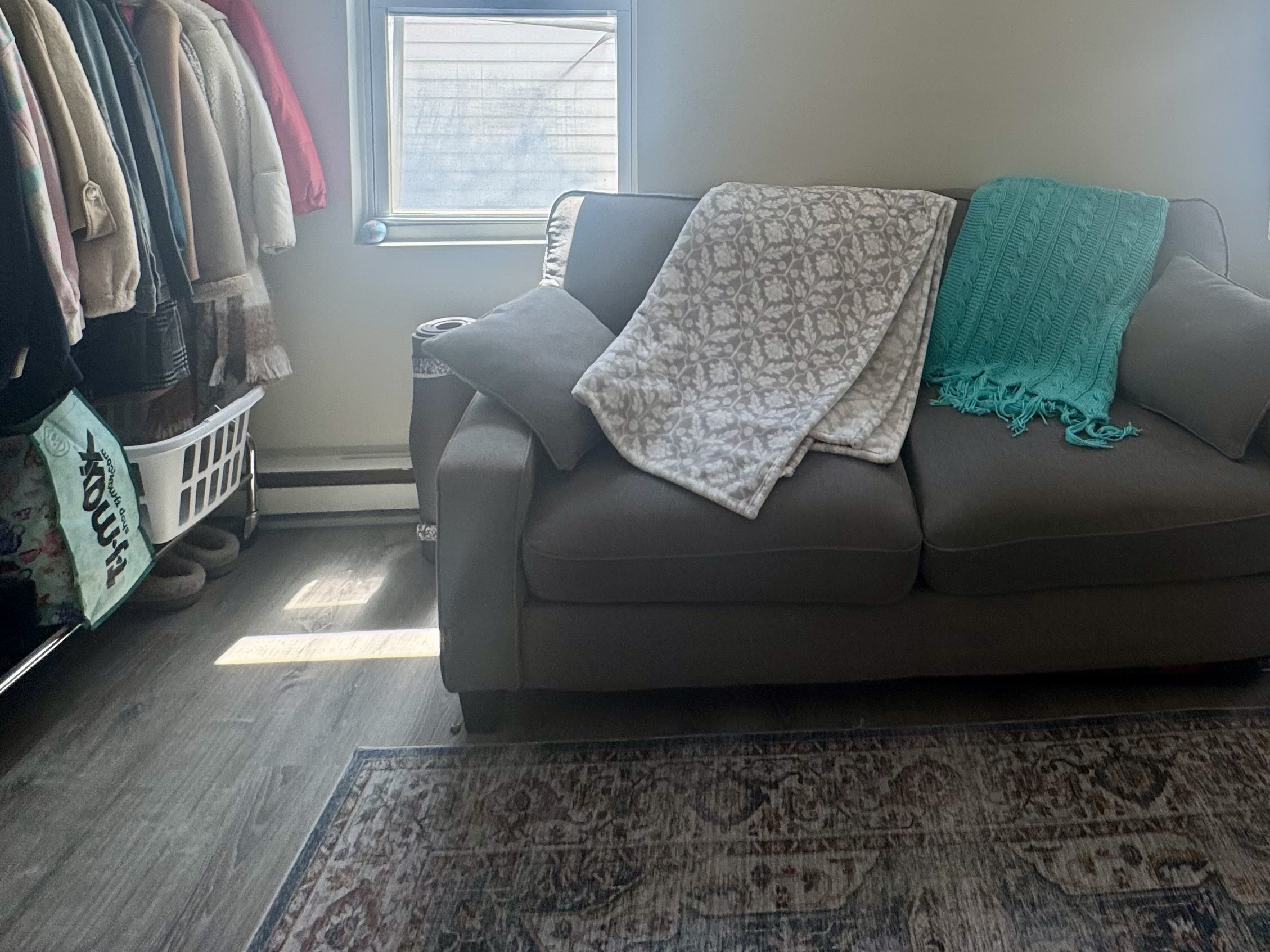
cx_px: 809
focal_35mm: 25
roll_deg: -0.7
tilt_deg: -5.3
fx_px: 917
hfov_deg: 68.1
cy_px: 112
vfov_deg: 49.5
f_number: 2.2
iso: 40
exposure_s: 1/99
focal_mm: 2.22
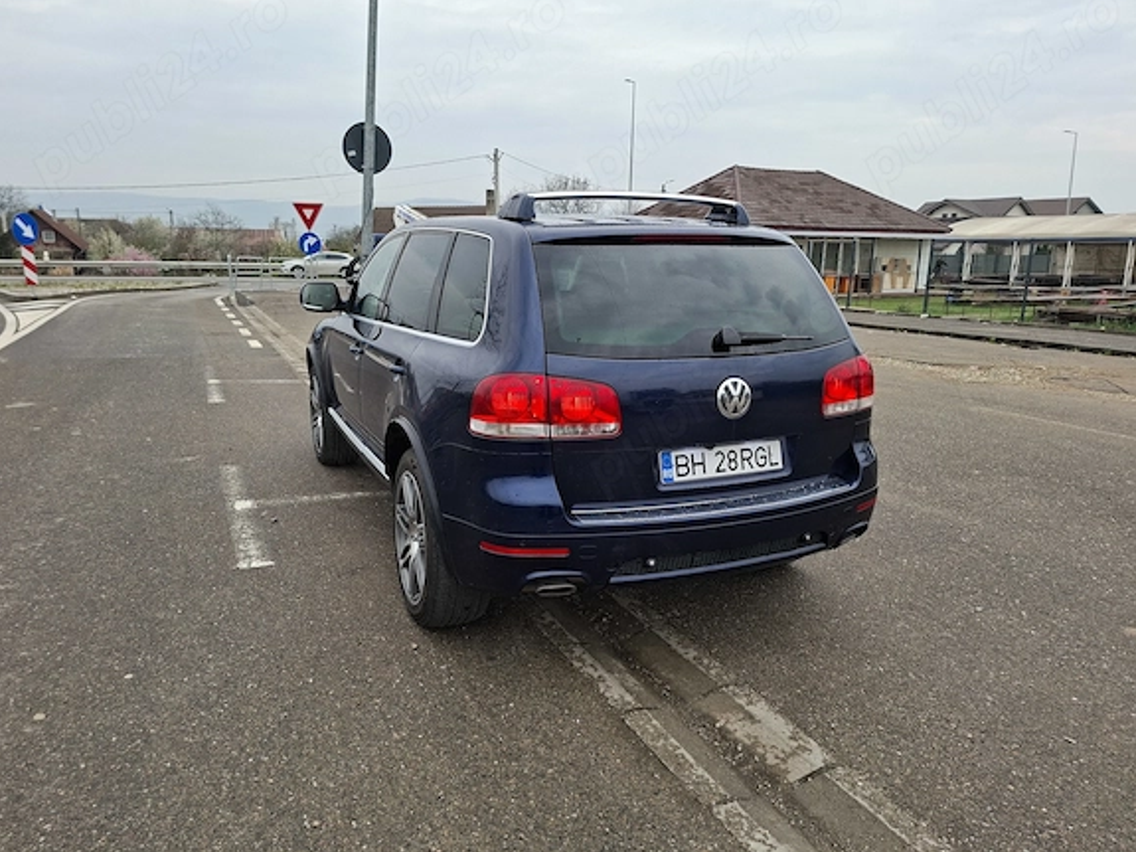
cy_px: 413
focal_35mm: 24
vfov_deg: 56.8
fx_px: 787
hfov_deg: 71.6
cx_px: 575
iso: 50
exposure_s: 1/422
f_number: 1.8
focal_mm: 5.54
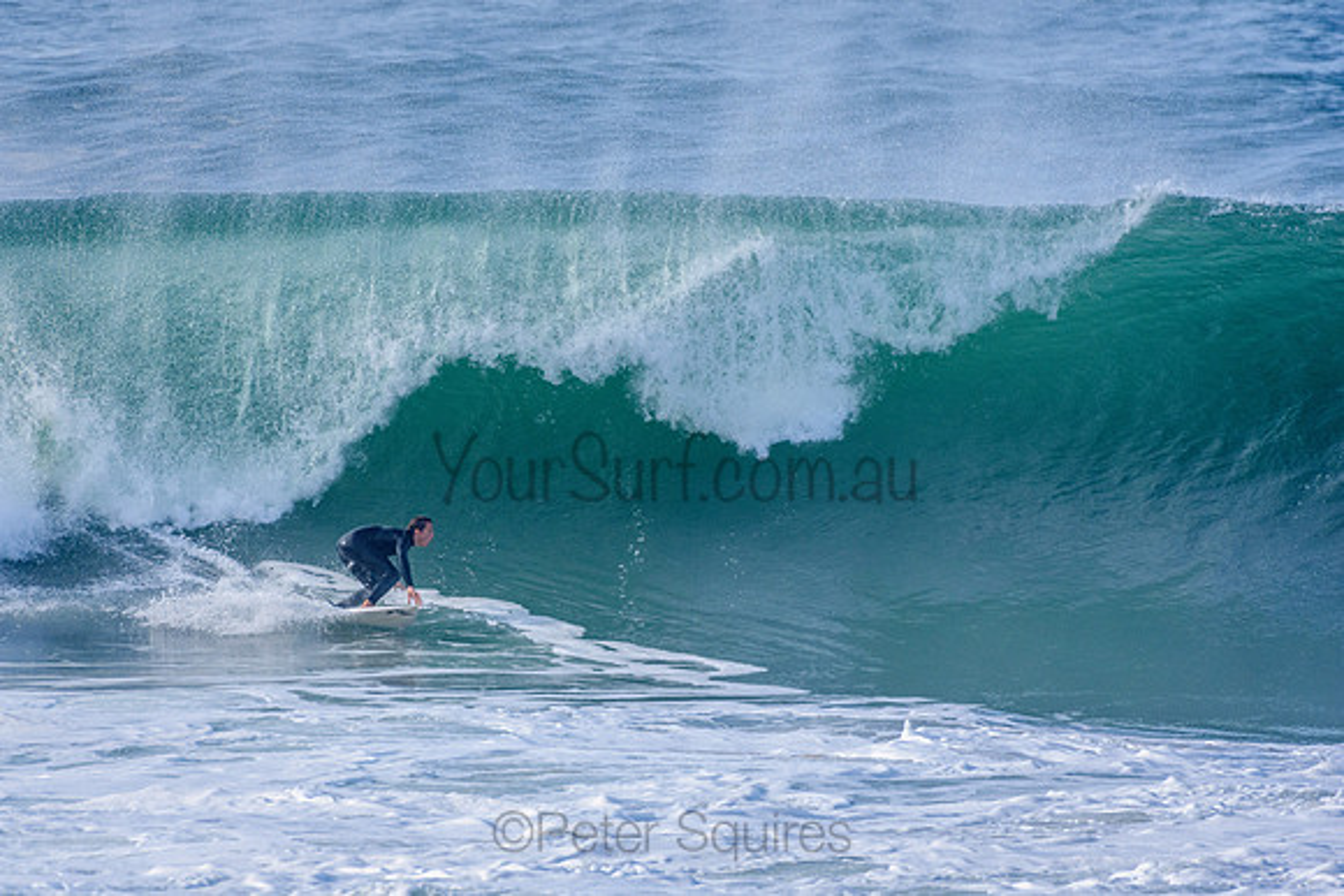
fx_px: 28005
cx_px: 672
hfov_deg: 2.7
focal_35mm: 750
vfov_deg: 1.8
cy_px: 448
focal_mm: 500
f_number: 5.6
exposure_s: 1/2000
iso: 500
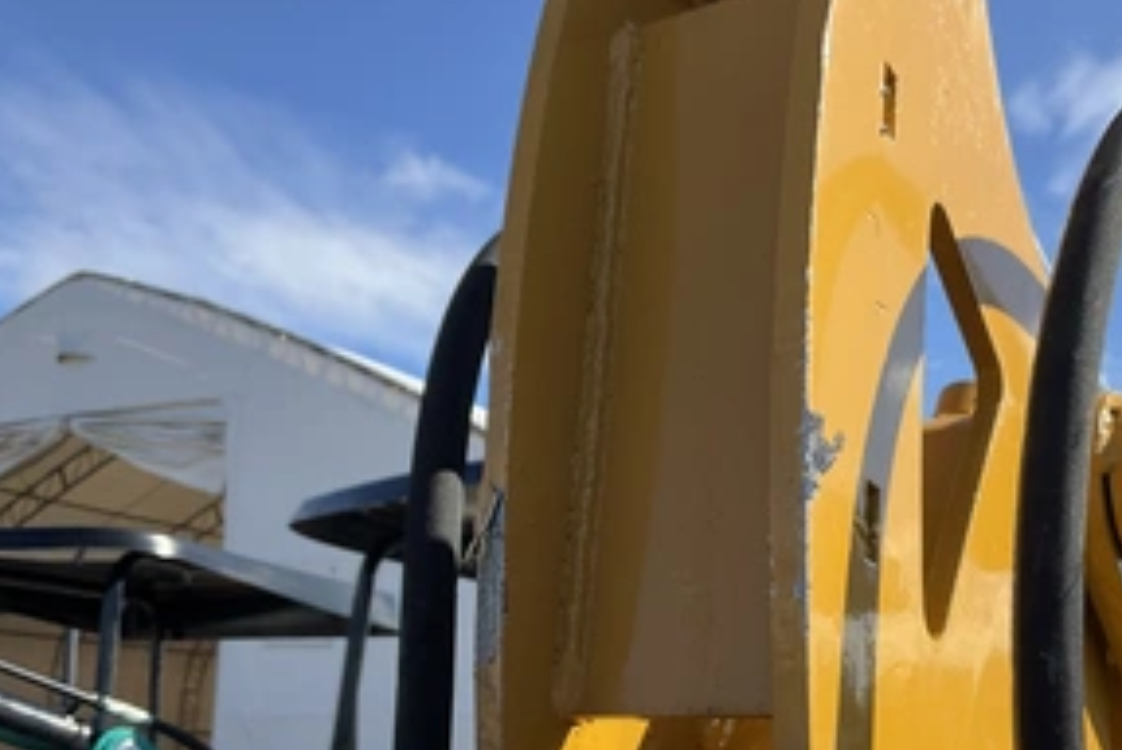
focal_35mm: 42
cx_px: 739
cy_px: 574
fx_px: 1310
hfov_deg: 45.7
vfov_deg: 31.3
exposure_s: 1/1221
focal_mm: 3
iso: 25
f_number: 1.8
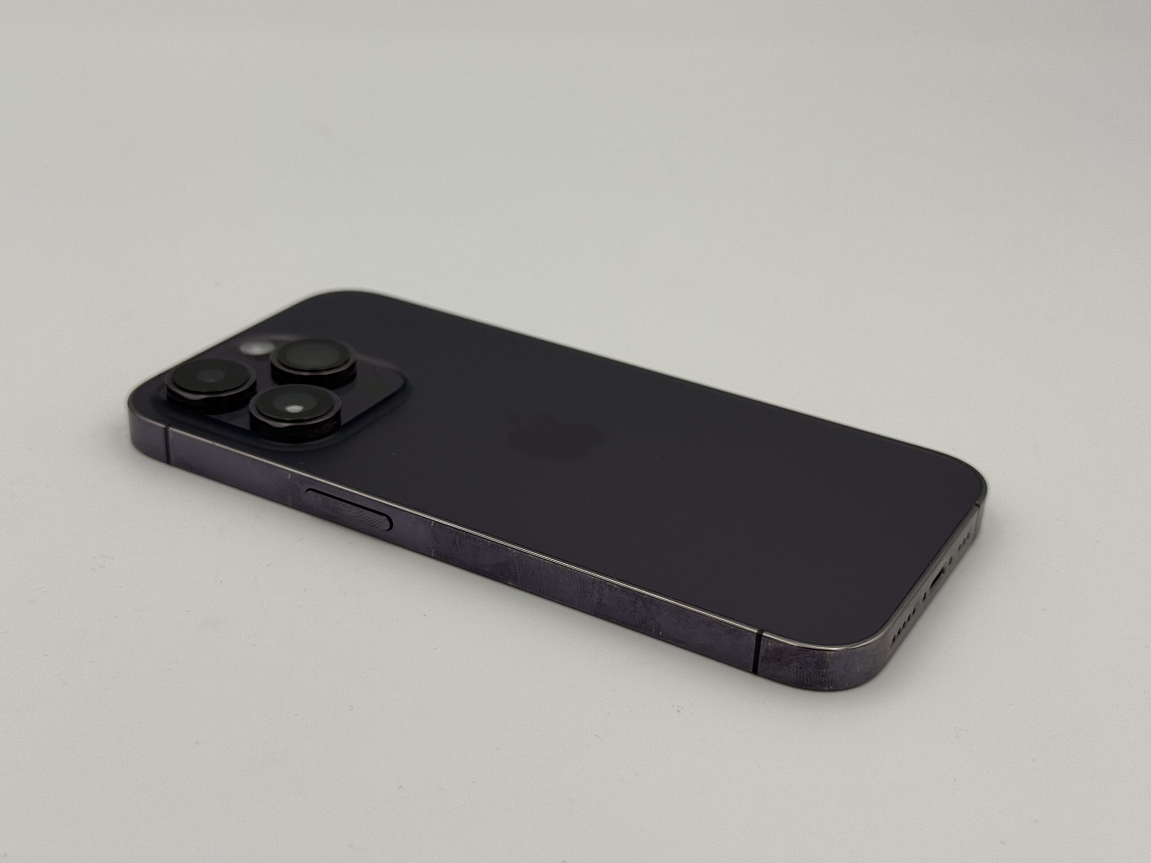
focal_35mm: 48
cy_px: 432
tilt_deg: -27.7
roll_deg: -3.2
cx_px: 576
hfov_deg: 39.7
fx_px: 1596
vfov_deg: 30.3
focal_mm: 6.76
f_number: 1.78
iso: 64
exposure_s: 1/1100
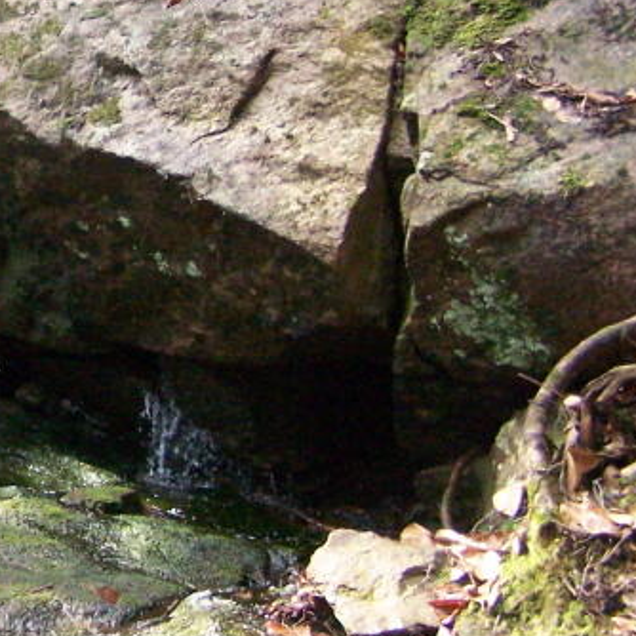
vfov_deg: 16.8
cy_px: 158
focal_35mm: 103
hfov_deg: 15.8
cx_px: -265
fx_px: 2141
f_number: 2.8
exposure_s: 1/200
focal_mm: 6.3
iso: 400
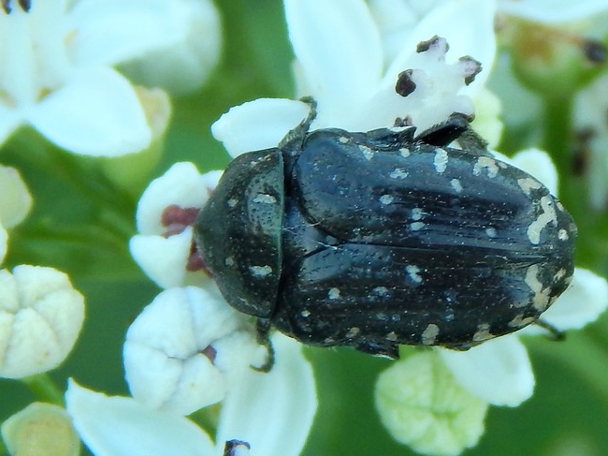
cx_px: 393
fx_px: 3020
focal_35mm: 172
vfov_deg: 8.6
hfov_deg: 11.5
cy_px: 216
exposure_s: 1/100
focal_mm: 23.4
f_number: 4.8
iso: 125
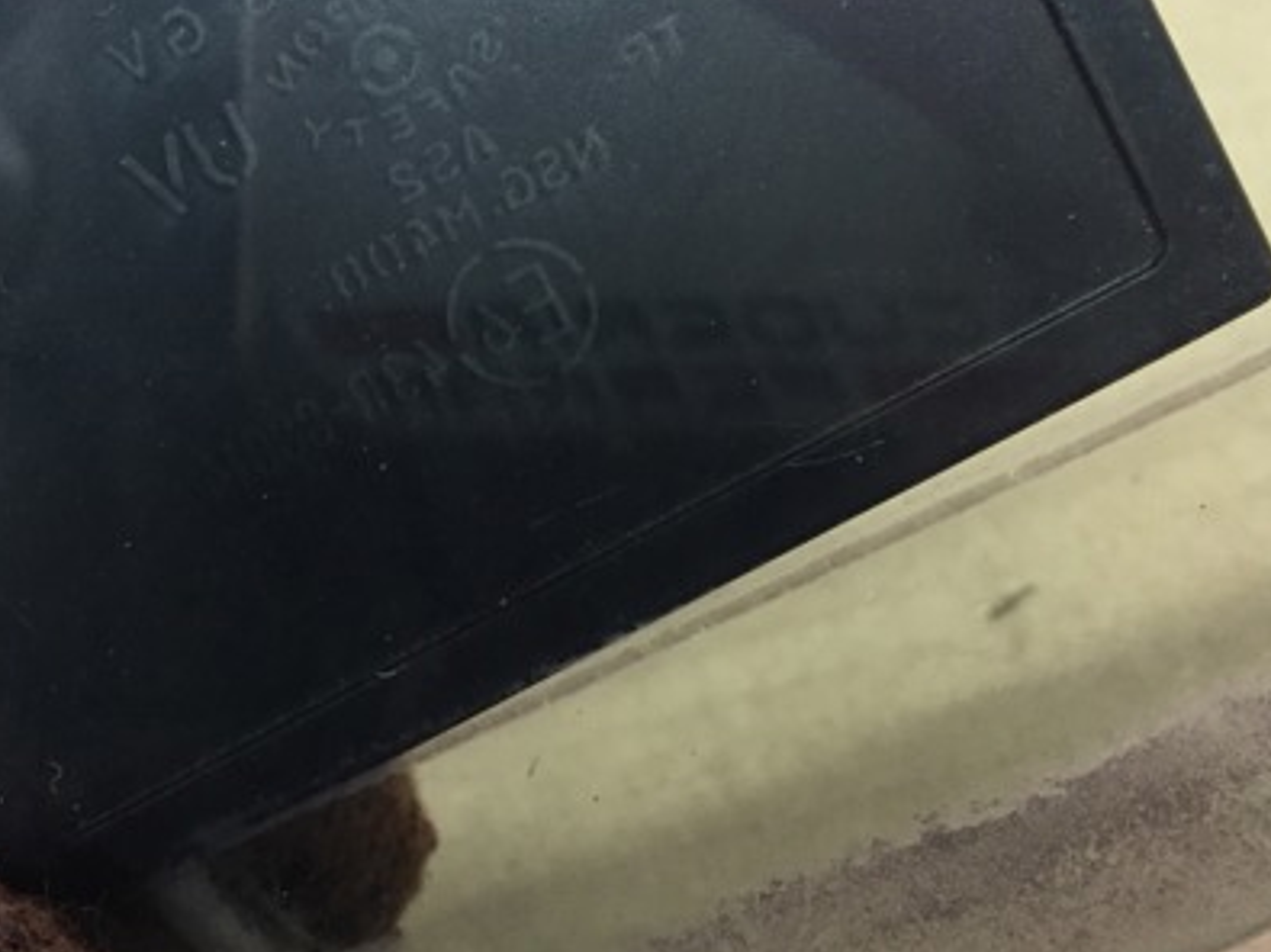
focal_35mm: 47
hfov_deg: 39.4
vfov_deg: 30.3
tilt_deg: -39.0
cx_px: 319
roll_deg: +24.9
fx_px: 1725
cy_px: 215
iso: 250
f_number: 2.2
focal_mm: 4.15
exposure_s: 1/33
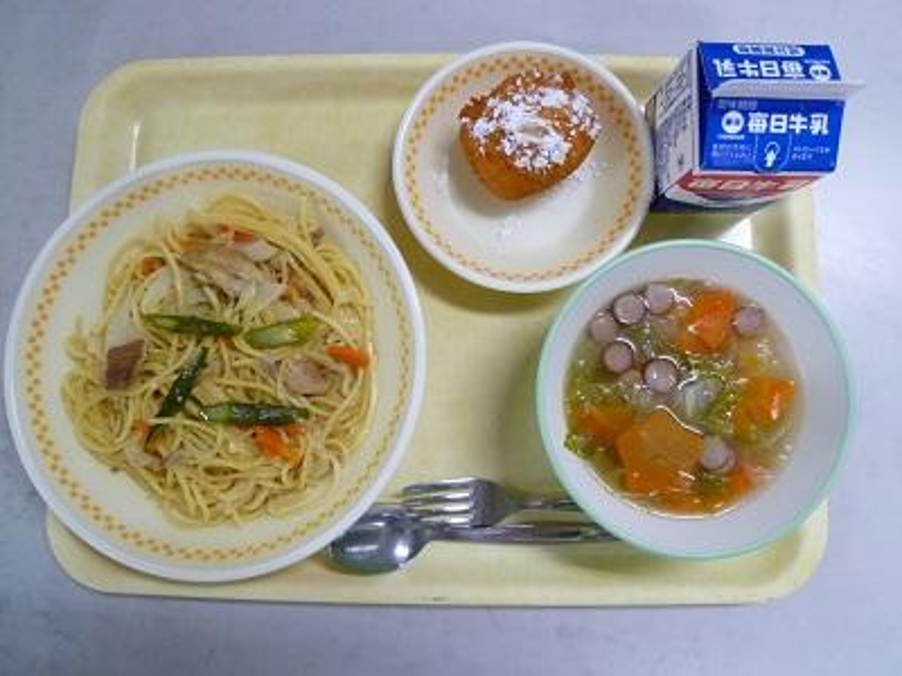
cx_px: 451
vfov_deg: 56.8
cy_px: 338
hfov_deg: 71.6
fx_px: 625
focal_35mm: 24
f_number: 2.2
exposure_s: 1/60
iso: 250
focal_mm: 4.3
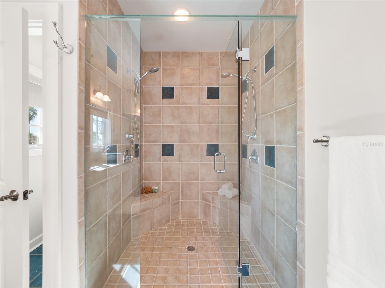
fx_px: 156
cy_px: 144
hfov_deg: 102.1
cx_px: 192
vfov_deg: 85.7
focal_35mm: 14
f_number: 7.1
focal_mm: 7
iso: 200
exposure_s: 1/5
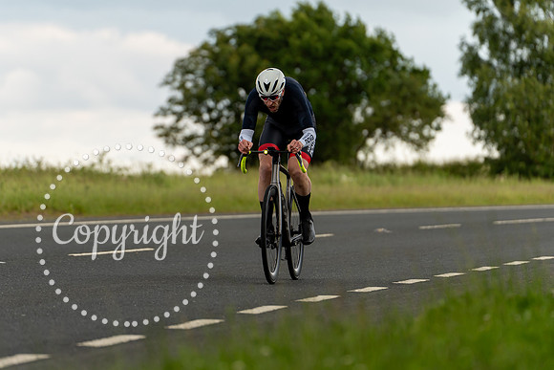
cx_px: 265
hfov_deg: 9.4
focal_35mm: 218
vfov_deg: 6.3
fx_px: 3352
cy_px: 170
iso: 250
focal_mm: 165
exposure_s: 1/500
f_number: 3.2
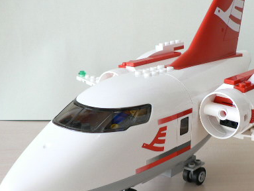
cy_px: 103
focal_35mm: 60
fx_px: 440
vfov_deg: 24.4
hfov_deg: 31.8
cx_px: 175
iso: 80
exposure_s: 1/15
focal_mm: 6
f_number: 2.8
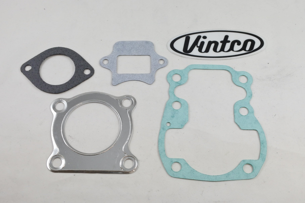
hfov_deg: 53.1
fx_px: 305
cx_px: 152
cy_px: 102
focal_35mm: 36
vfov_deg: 36.9
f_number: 4
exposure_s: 1/160
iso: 400
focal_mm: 13.4
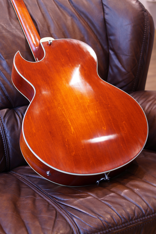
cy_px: 117
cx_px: 78
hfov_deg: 22.6
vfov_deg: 33.4
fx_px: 390
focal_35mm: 60
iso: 100
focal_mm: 40
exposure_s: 1/8
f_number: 4.5
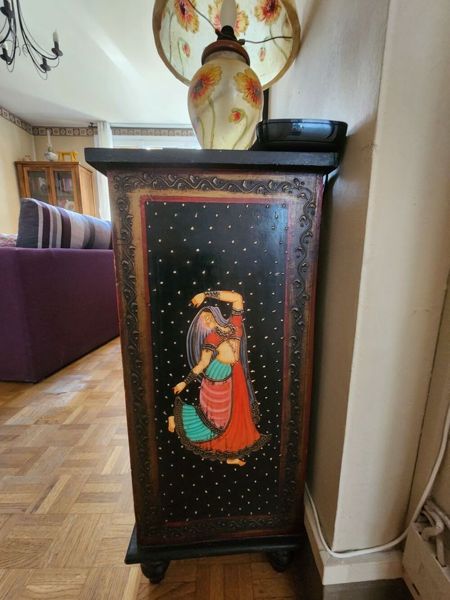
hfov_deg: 89.9
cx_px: 225
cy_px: 300
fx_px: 225
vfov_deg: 106.2
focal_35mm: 13
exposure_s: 1/24
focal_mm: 2.2
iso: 800
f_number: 2.2
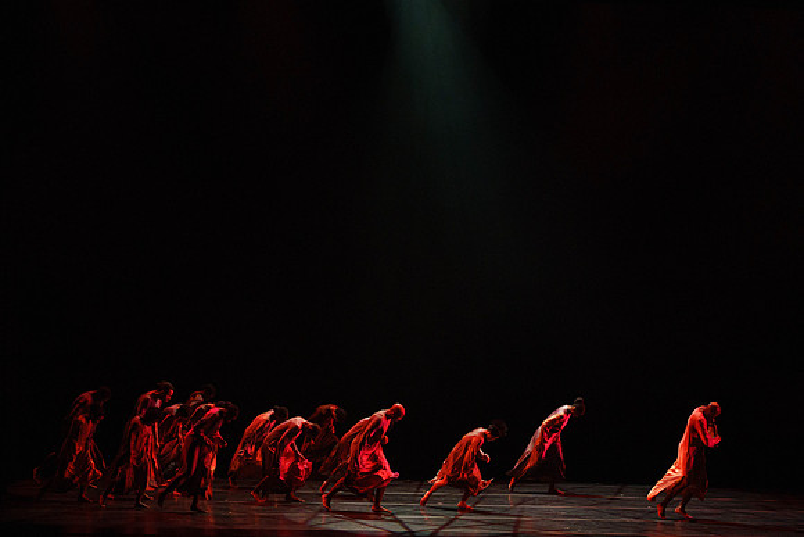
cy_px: 278
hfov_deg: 17.9
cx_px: 396
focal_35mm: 114
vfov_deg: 12.0
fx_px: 2547
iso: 6400
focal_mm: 100
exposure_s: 1/250
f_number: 5.6
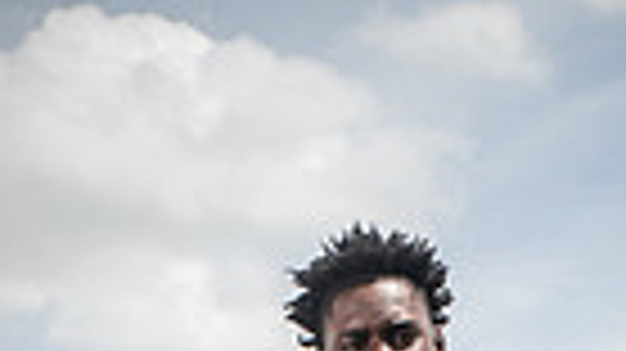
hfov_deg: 15.8
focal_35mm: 136
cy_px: 972
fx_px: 2256
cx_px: 401
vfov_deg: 7.9
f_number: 7.1
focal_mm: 40
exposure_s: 1/500
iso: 160
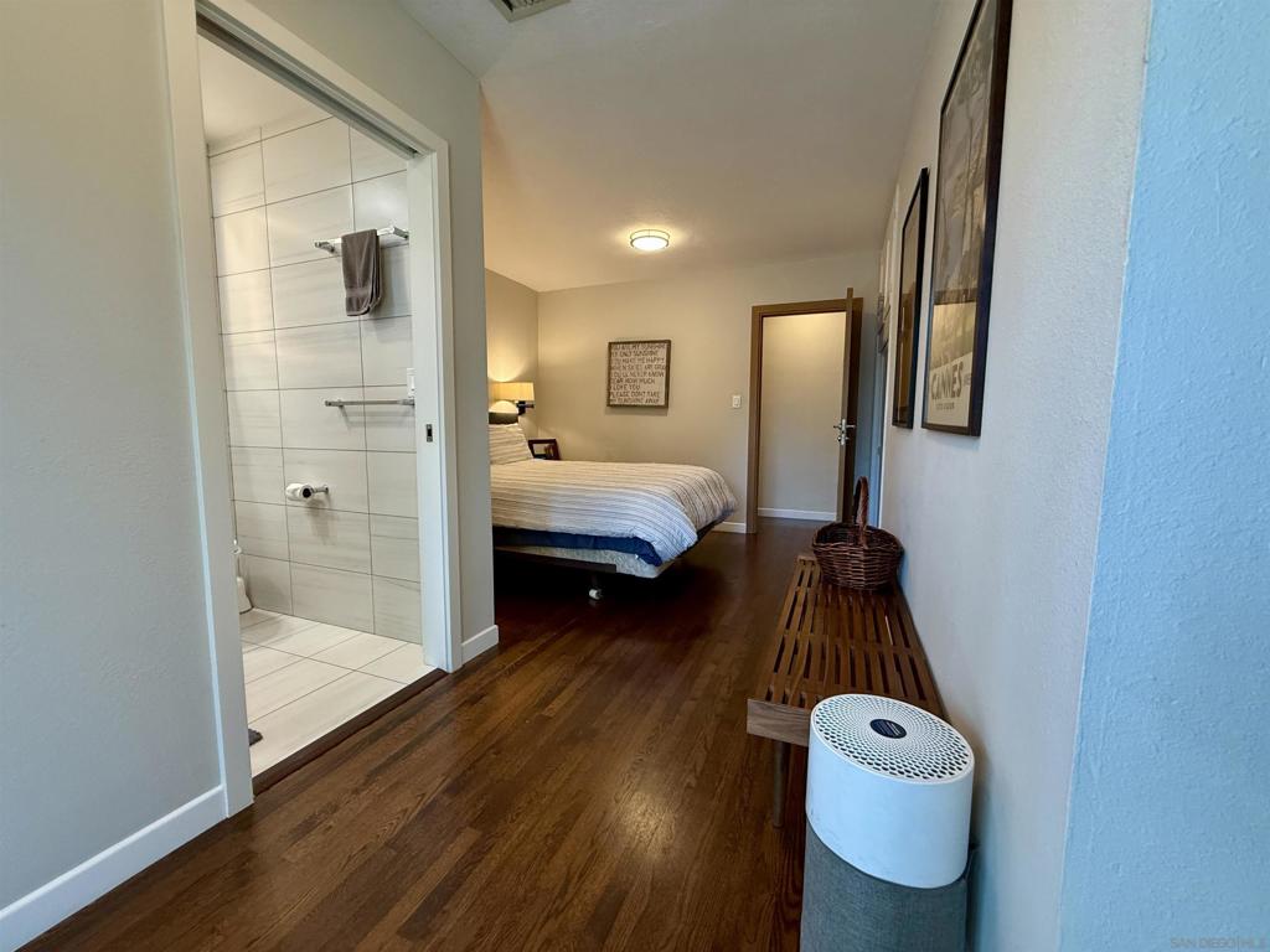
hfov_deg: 102.1
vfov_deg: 85.7
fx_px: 514
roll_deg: -0.4
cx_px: 635
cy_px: 476
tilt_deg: -4.6
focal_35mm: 14
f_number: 2.2
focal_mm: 2.22
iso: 320
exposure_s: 1/120
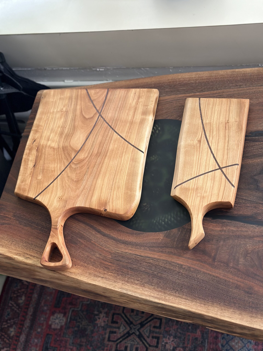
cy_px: 176
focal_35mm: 48
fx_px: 486
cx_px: 132
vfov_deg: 39.7
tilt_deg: -58.5
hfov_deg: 30.3
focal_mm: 6.86
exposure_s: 1/60
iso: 200
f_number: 1.78
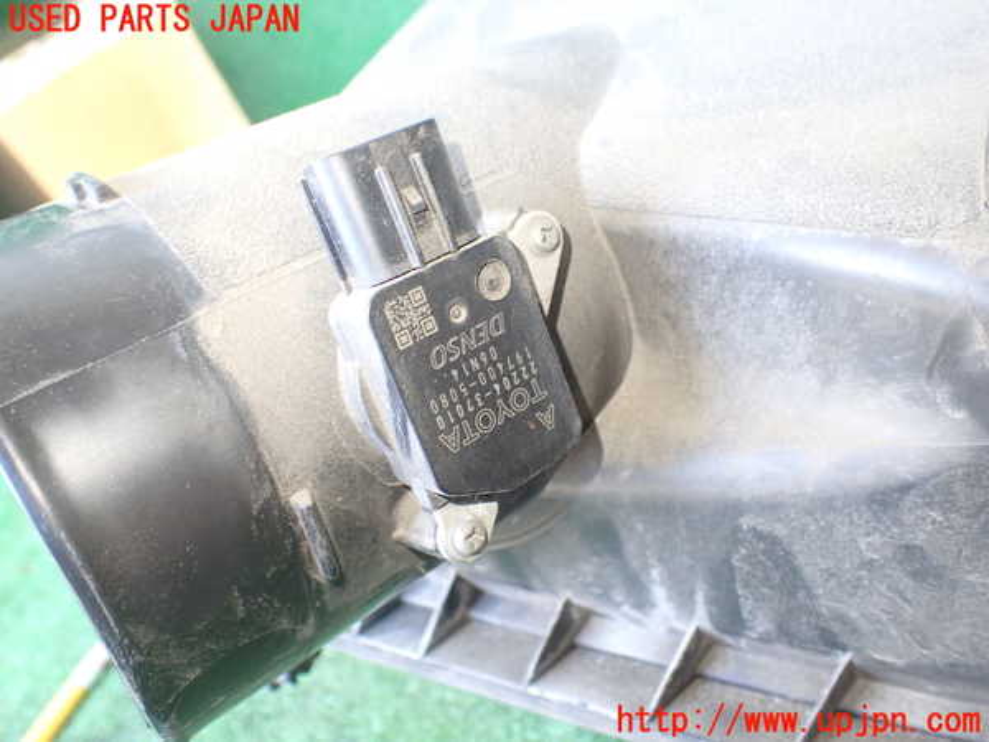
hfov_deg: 60.0
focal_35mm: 30
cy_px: 371
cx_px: 494
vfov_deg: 46.8
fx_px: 857
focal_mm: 5.4
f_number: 2.3
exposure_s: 1/50
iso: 800
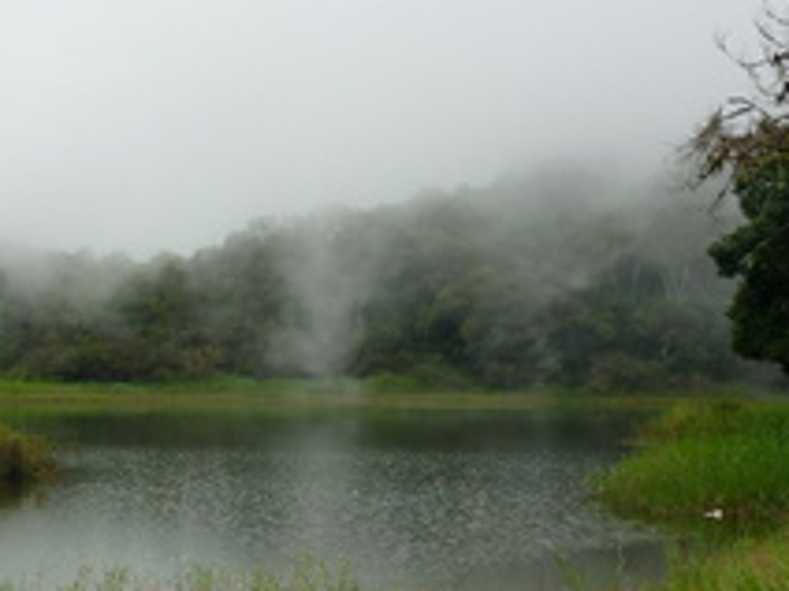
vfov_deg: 20.9
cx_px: 30
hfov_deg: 26.5
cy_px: 394
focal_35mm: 70
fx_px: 1596
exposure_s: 1/125
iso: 80
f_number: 2.8
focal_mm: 5.5
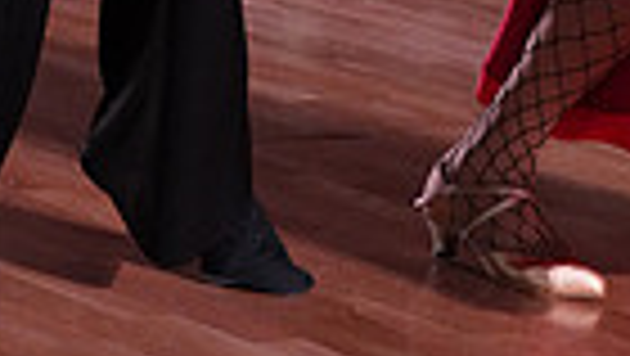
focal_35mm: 199
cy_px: -744
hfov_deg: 10.8
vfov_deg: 5.7
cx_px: 403
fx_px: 3327
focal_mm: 46
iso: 5000
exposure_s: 1/320
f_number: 5.6
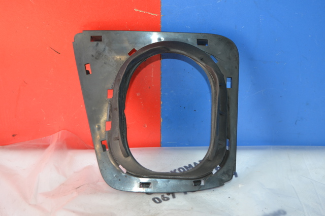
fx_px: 609
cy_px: 108
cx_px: 162
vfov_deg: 20.1
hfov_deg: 29.9
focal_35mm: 68
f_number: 5.3
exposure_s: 1/60
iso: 640
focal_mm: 45
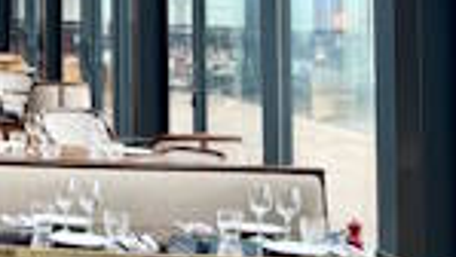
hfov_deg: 16.4
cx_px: -306
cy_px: -101
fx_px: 1379
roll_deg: -1.1
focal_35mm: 114
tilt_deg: +3.1
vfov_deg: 10.4
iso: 80
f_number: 1.78
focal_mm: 6.76
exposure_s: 1/428
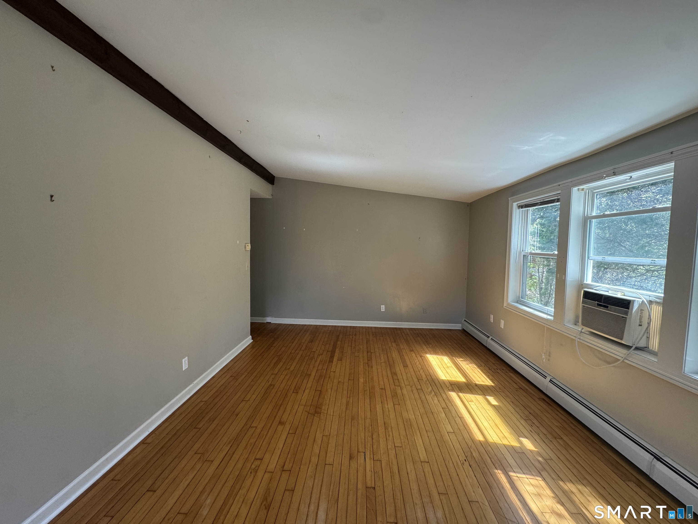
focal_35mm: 14
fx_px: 282
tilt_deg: -3.7
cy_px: 262
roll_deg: -1.0
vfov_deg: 85.7
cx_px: 349
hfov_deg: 102.1
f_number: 2.2
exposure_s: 1/99
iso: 160
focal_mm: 2.22
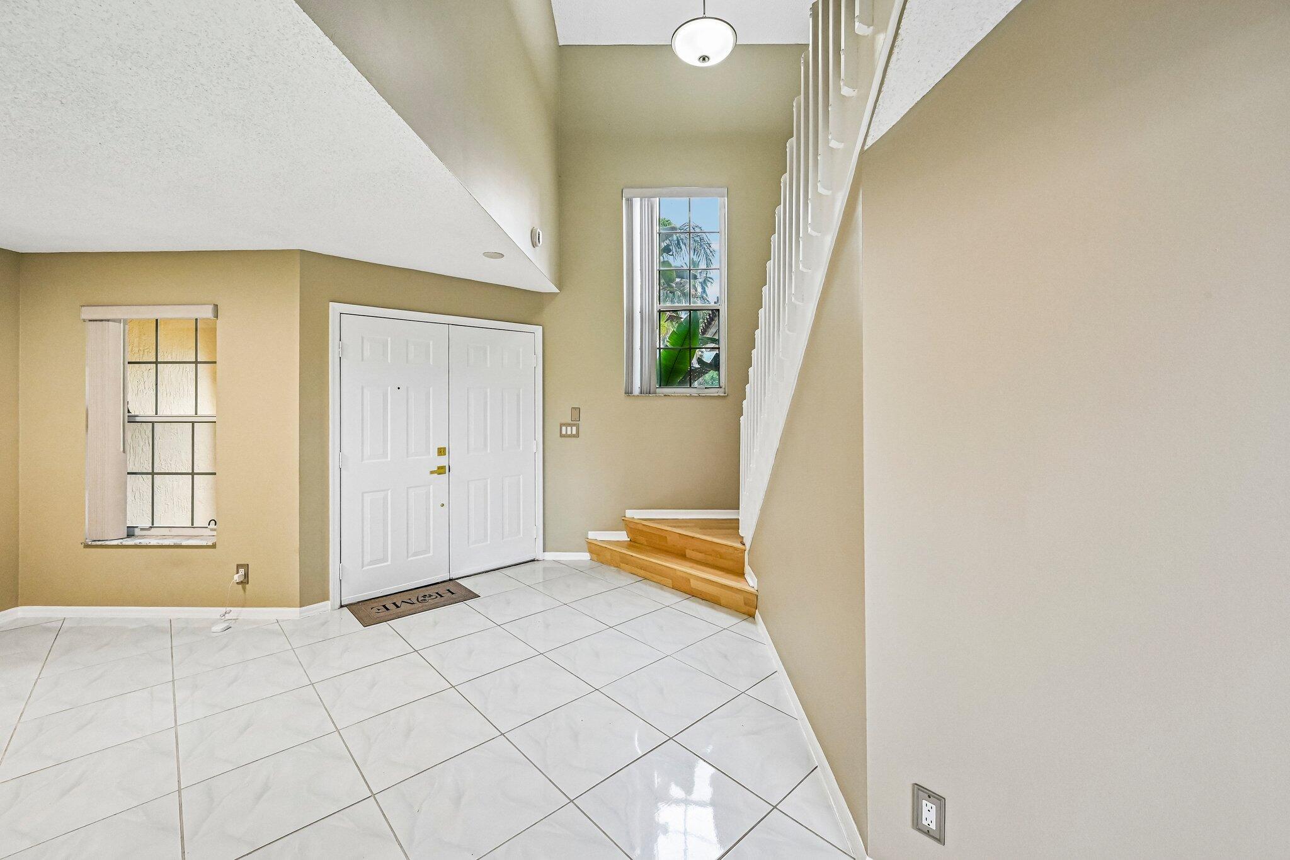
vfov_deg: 81.2
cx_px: 645
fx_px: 502
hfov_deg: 104.3
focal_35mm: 14
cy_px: 430
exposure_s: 1/125
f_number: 8
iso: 4000
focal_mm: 14
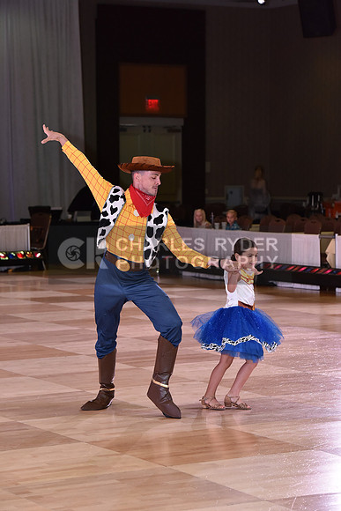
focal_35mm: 112
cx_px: 170
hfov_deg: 12.2
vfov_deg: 18.3
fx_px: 1590
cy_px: 256
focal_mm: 112
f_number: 6.3
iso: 1600
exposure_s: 1/250
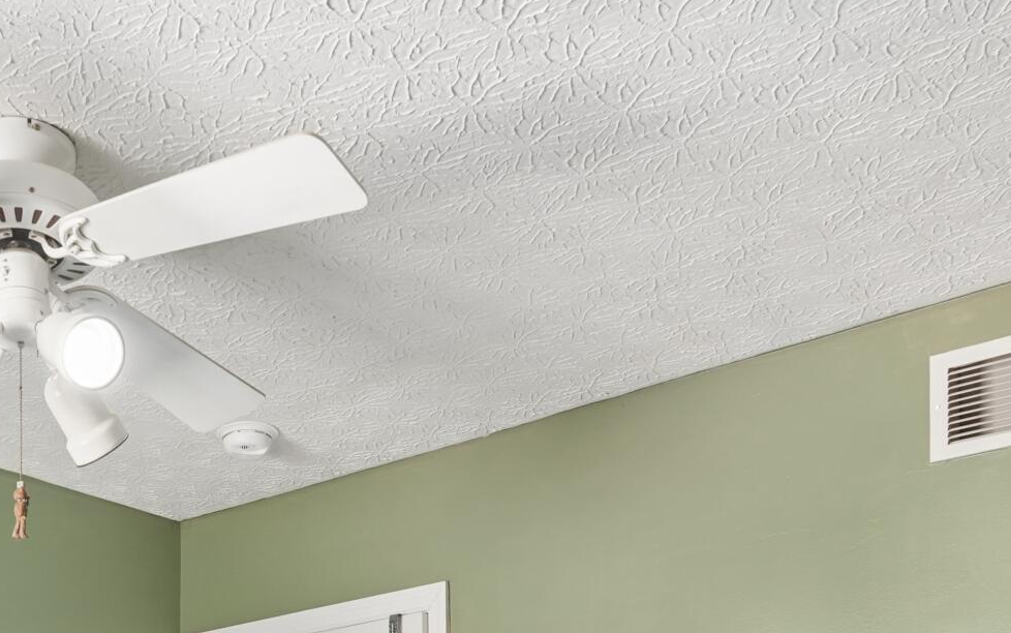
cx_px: 218
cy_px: 906
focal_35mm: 50
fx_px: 1378
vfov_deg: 22.1
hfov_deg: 38.9
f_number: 7.1
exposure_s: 1/25
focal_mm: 16
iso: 640
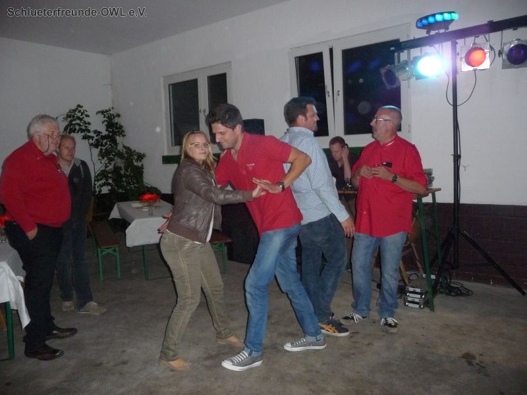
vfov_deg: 49.7
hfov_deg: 63.4
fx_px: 426
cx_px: 264
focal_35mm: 28
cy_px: 198
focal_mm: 4.7
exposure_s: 1/8
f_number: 3.3
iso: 500
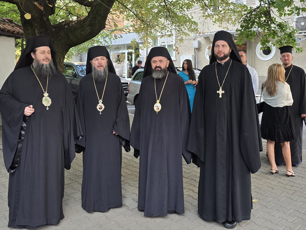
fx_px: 203
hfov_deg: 73.9
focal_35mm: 23
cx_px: 153
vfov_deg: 58.9
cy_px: 115
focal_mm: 6.3
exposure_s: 1/182
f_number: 1.7
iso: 125
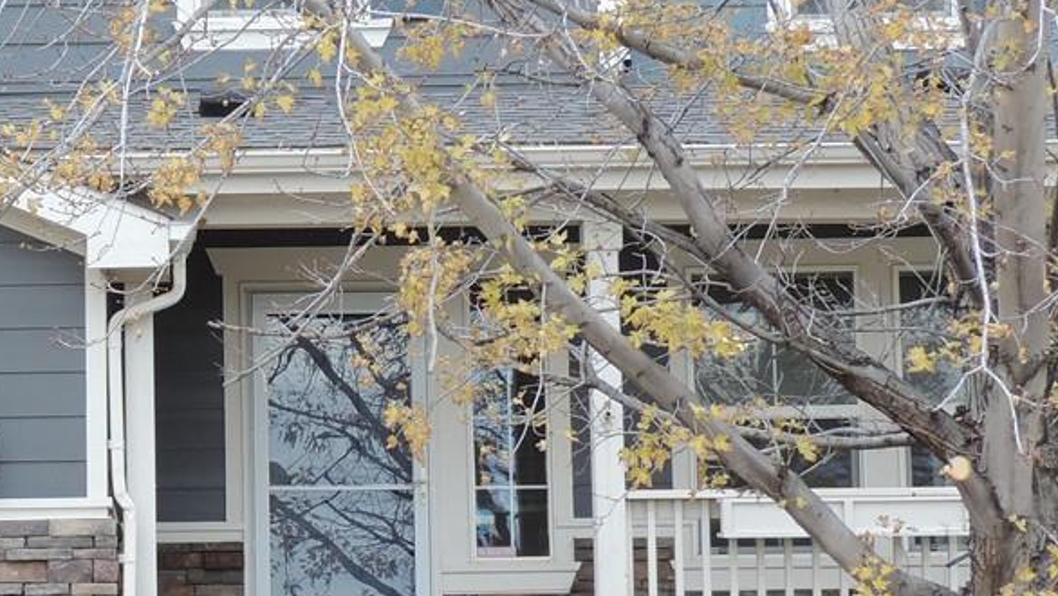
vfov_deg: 10.2
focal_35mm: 119
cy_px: 352
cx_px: 61
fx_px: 3339
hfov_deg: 17.7
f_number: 3.3
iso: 80
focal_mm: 7.1
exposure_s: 1/50
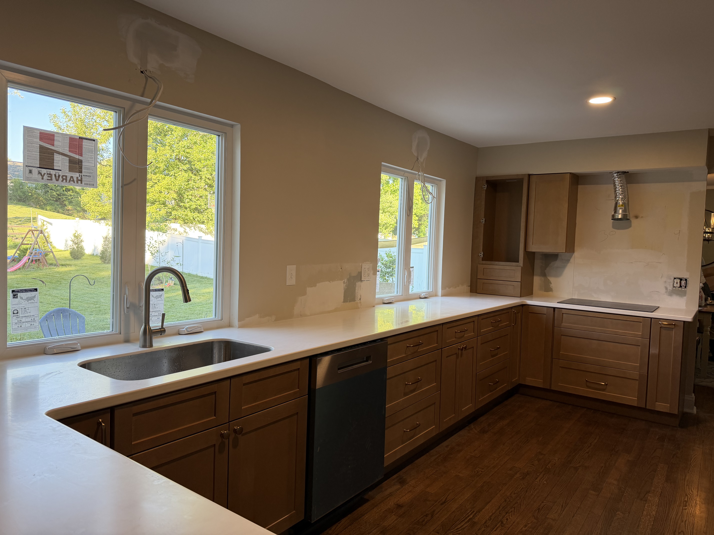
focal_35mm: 24
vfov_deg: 56.8
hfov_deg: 71.6
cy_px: 268
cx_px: 357
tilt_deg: -2.2
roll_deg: -2.0
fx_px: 495
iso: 100
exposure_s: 1/132
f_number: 1.78
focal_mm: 6.76
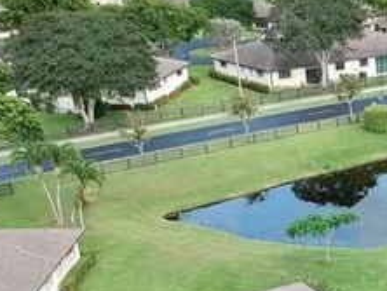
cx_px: 504
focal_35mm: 72
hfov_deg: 23.8
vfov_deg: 19.2
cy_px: 355
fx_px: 806
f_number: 2.6
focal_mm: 4.49
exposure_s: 1/240
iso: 100
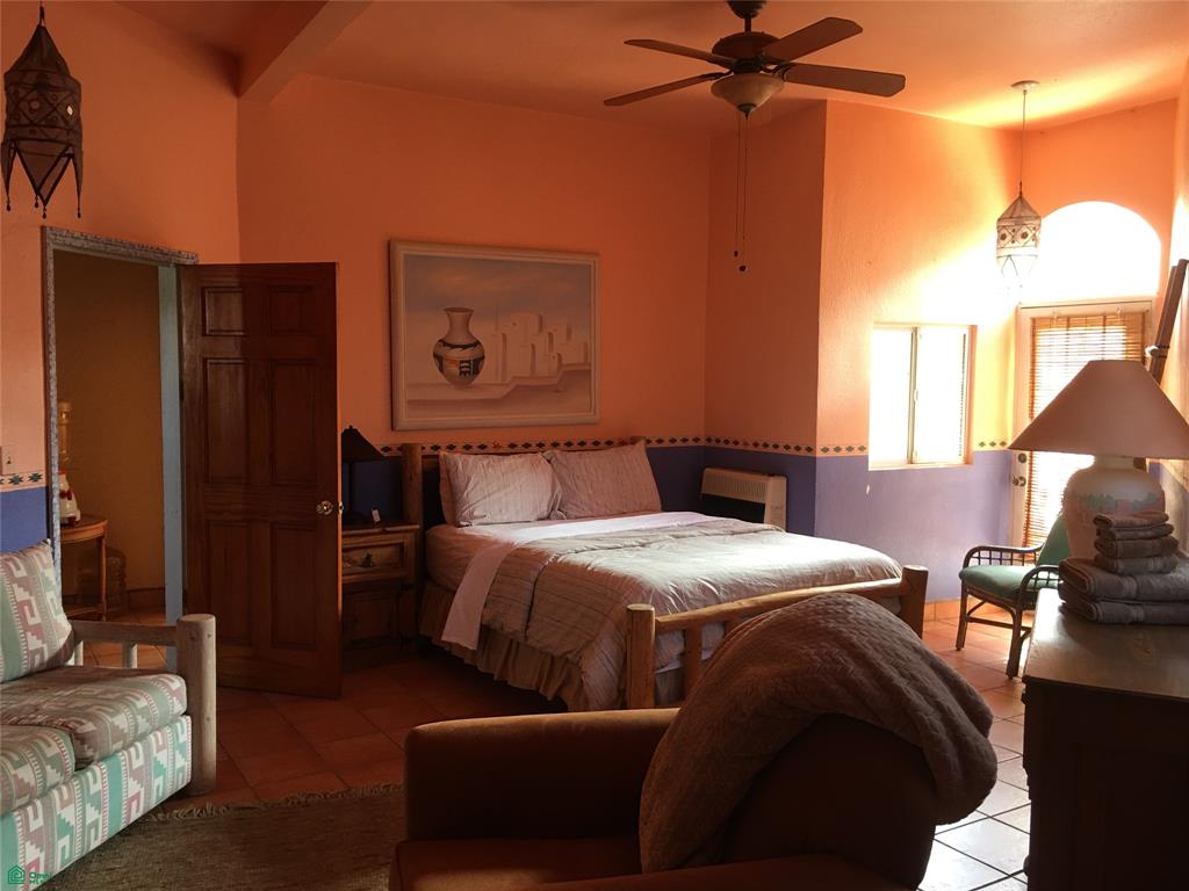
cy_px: 446
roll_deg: -0.6
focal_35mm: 29
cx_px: 594
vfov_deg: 48.2
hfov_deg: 61.7
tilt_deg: -2.7
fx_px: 996
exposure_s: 1/15
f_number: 2.2
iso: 40
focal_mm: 4.15
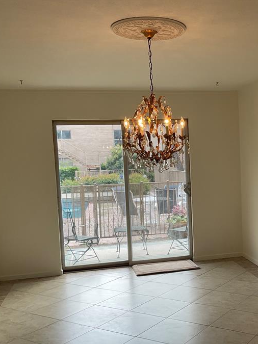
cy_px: 194
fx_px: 437
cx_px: 205
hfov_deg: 32.0
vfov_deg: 42.9
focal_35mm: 44
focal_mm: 3
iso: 16
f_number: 1.8
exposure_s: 1/124
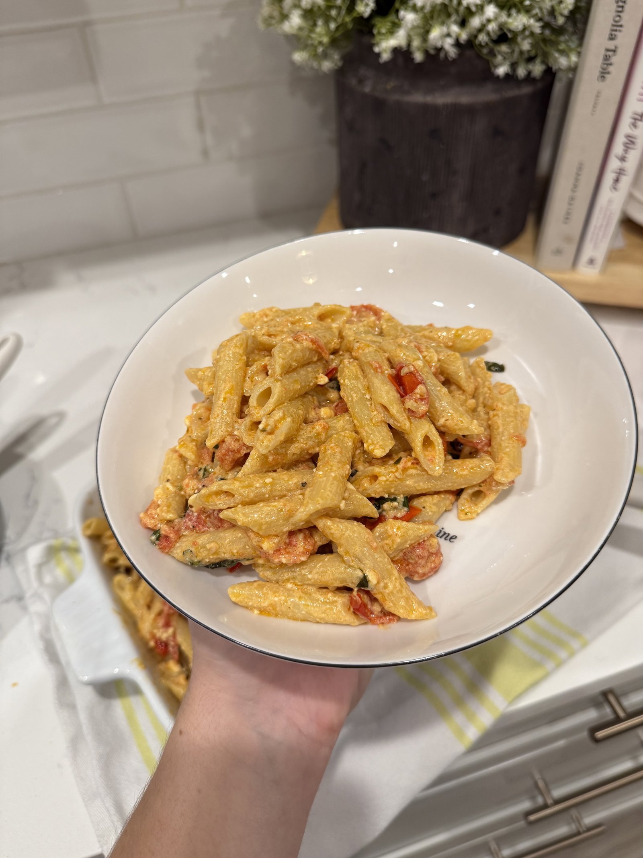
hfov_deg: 56.8
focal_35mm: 24
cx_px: 322
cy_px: 429
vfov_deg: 71.6
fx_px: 594
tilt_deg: -45.6
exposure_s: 1/120
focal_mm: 6.76
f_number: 1.78
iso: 160
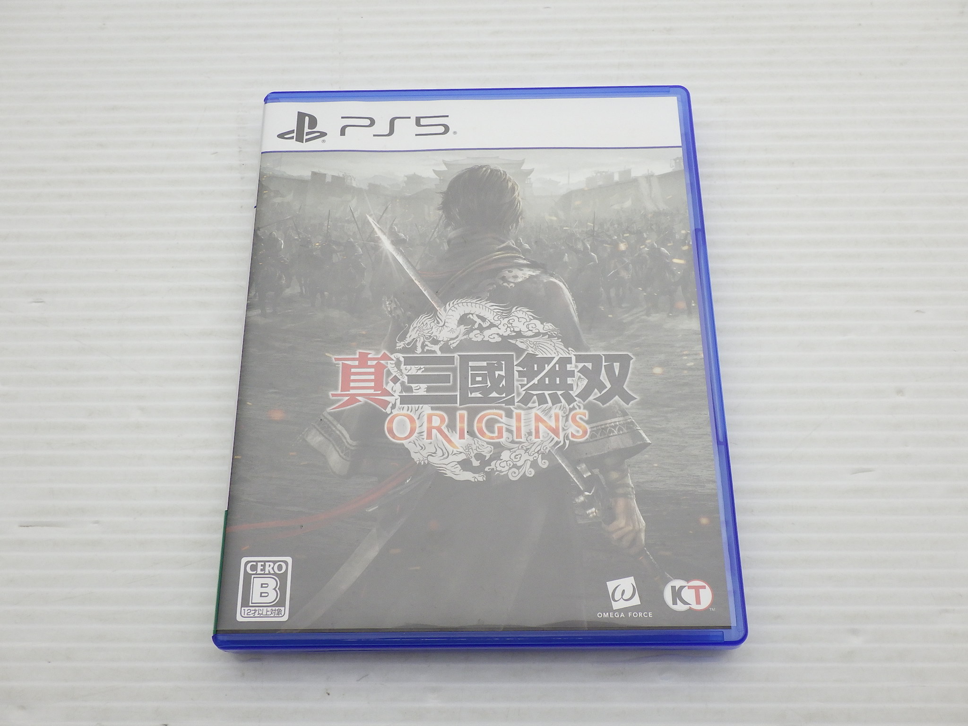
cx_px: 484
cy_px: 363
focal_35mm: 34
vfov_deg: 41.8
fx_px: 951
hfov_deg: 54.0
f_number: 4.6
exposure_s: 1/125
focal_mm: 6.1
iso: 200
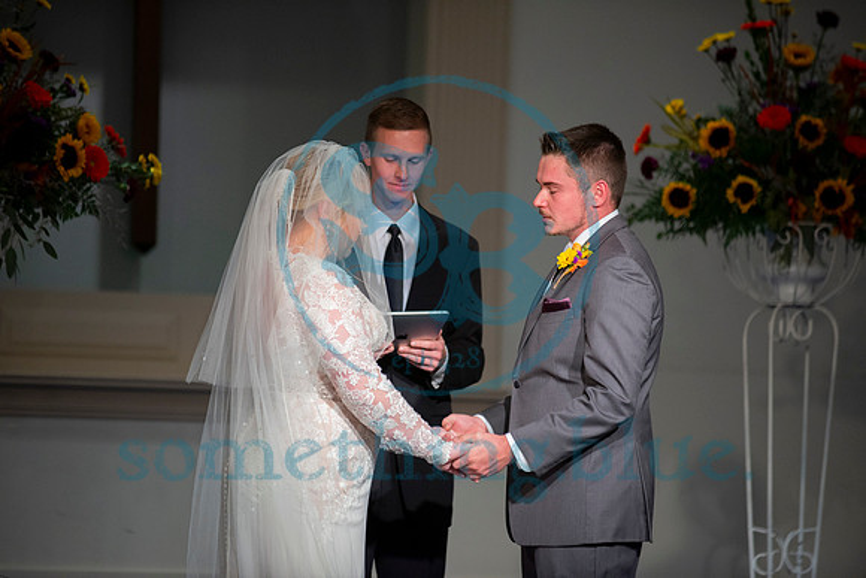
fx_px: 4812
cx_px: 433
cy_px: 289
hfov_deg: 10.3
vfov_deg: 6.9
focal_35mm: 200
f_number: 2.8
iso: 1250
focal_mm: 200
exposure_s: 1/320
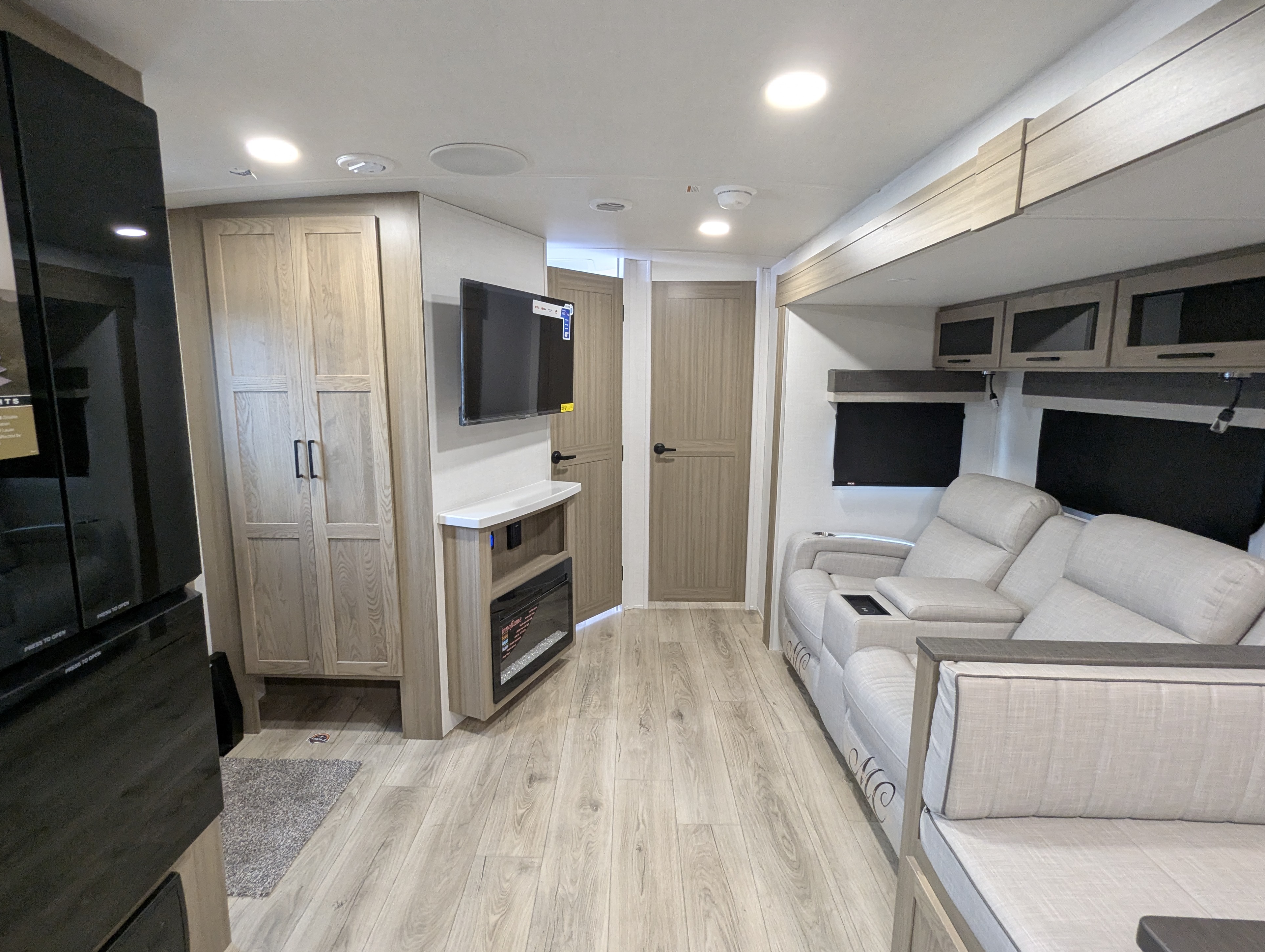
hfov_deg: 90.9
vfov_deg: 74.9
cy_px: 468
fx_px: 622
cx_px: 608
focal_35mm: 17
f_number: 2.2
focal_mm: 2.35
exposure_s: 1/40.8
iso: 254
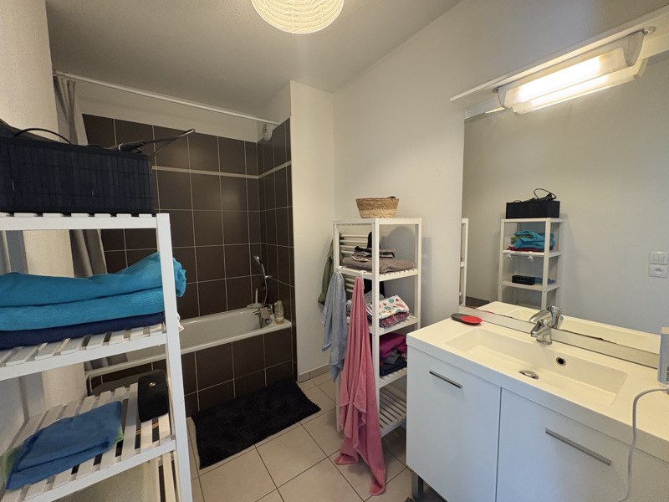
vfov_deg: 85.7
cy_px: 251
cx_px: 334
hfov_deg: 102.1
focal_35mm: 14
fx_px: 271
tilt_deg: -5.5
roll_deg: +0.9
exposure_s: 1/50
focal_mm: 2.22
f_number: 2.2
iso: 320
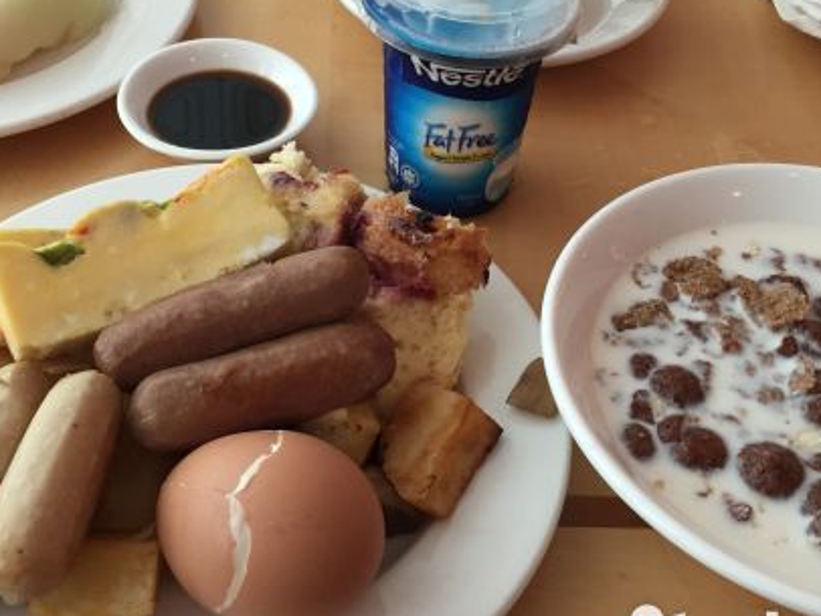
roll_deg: -5.4
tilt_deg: -42.7
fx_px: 1187
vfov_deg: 29.0
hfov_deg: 38.2
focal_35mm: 50
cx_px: 410
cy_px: 227
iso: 80
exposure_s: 1/30
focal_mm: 4.15
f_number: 2.2
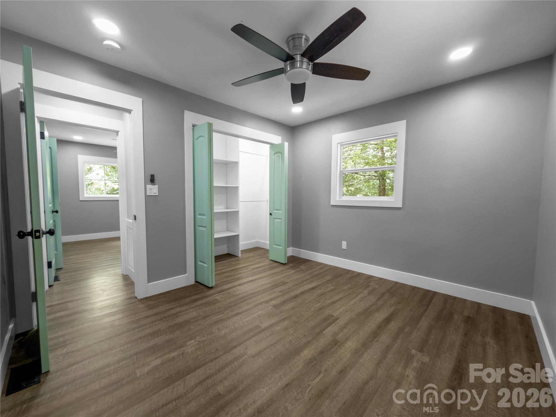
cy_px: 208
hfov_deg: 102.1
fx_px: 225
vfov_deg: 85.7
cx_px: 278
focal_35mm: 14
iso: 80
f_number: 2.2
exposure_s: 1/30
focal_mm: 2.22
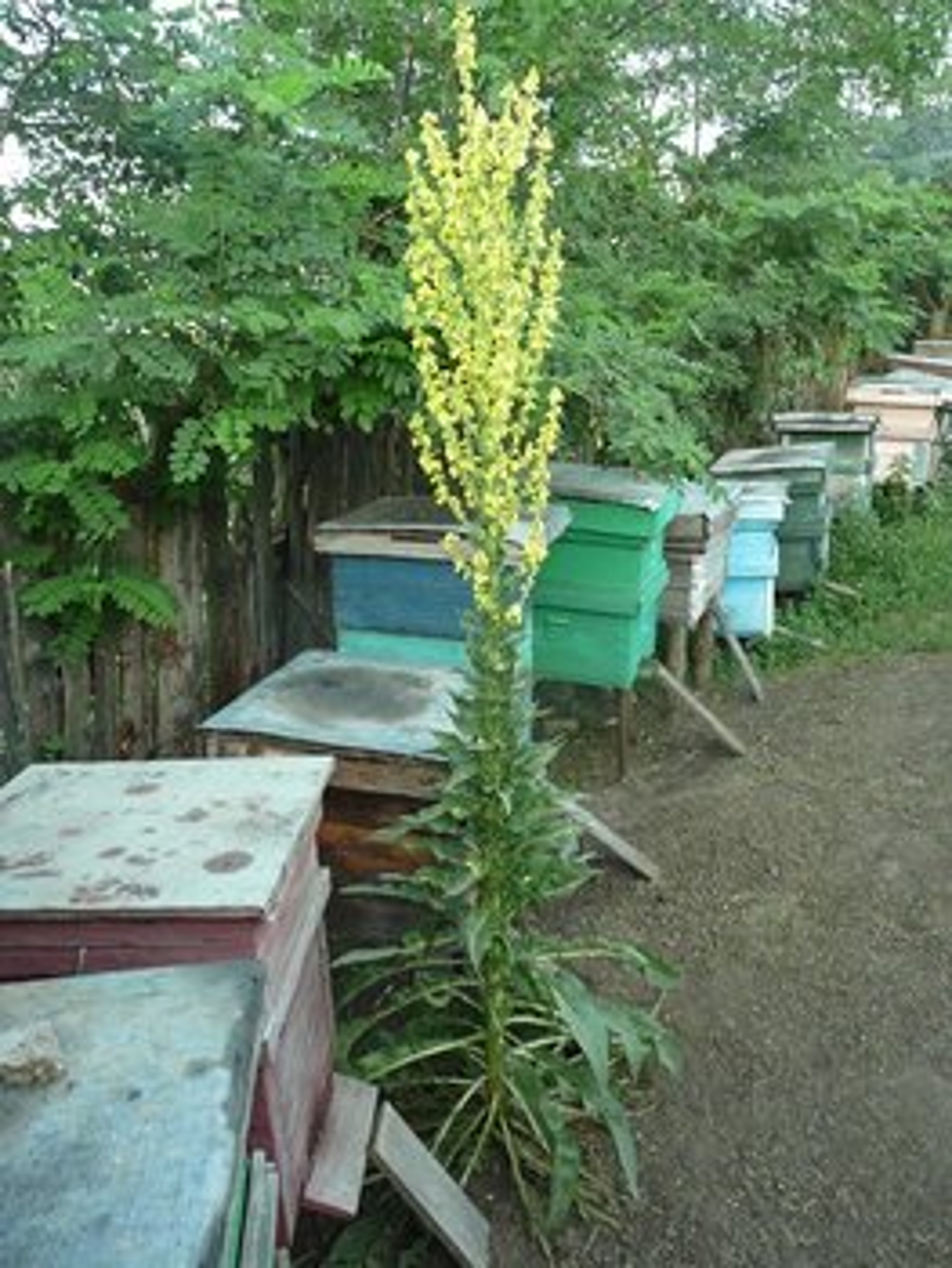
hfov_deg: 49.8
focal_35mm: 28
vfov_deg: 63.4
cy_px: 634
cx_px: 476
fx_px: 1025
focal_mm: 4.6
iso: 160
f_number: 3.3
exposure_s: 1/30
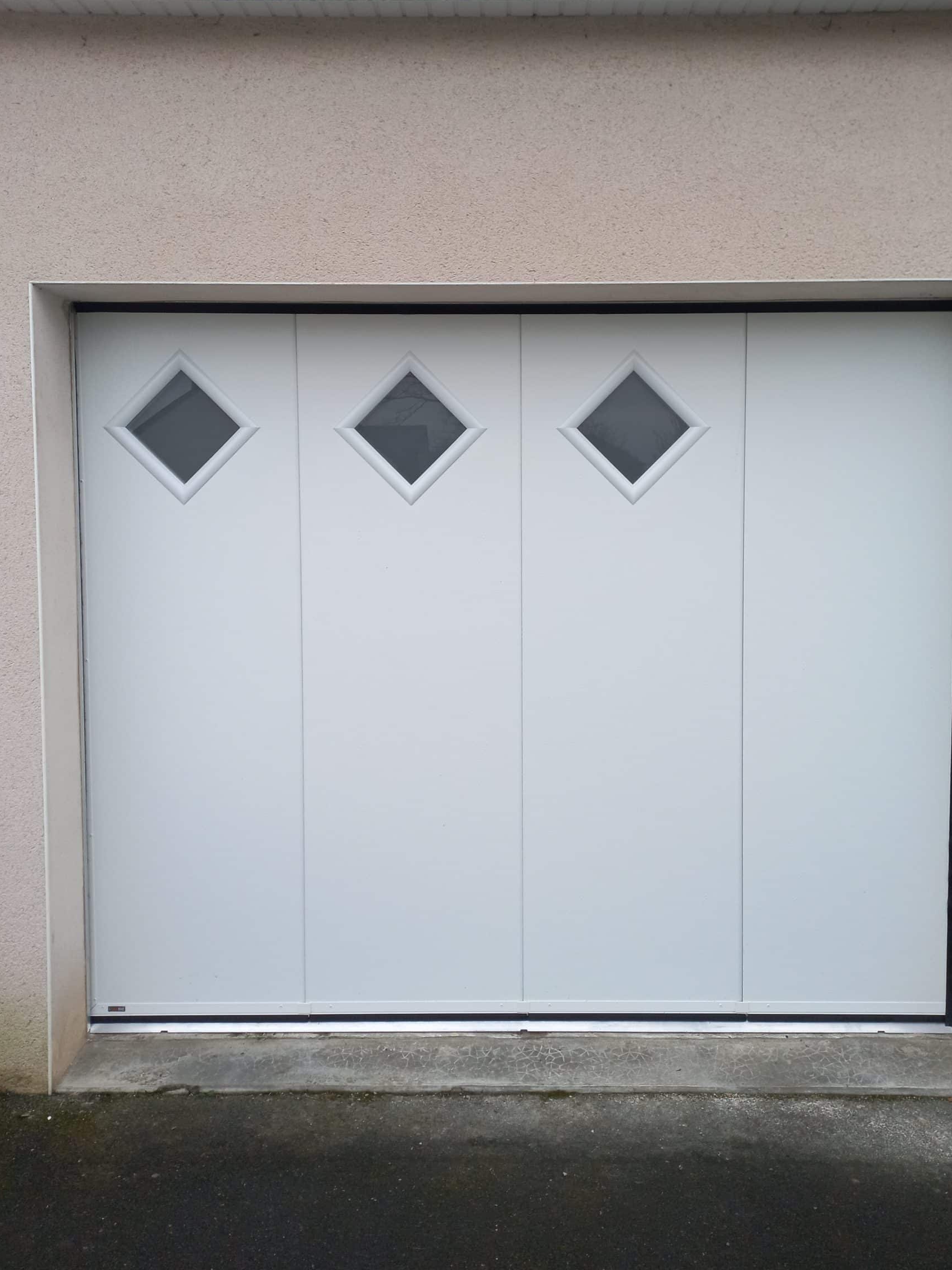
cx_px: 513
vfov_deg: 63.3
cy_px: 568
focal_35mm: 28
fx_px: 1027
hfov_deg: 49.7
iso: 80
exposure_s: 1/50
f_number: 1.8
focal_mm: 4.6
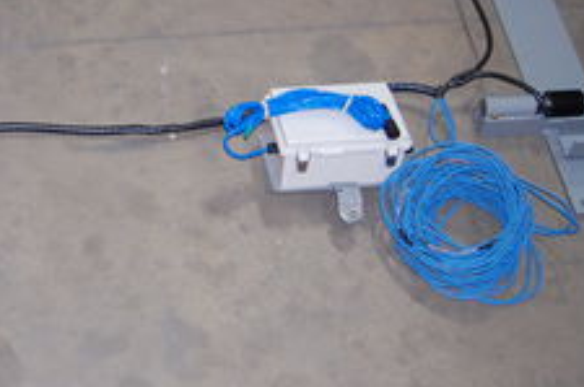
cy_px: 10
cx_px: 21
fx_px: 1295
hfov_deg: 24.4
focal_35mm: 80
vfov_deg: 16.7
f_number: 4
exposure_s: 1/60
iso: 400
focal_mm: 24
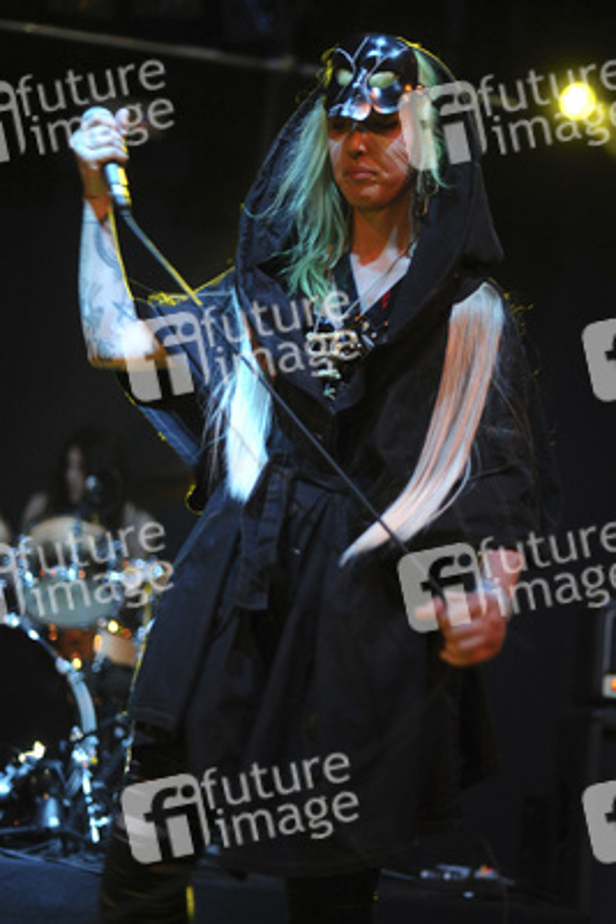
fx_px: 1282
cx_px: 308
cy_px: 462
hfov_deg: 27.0
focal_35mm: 50
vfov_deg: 39.6
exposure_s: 1/60
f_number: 1.4
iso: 2500
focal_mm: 50
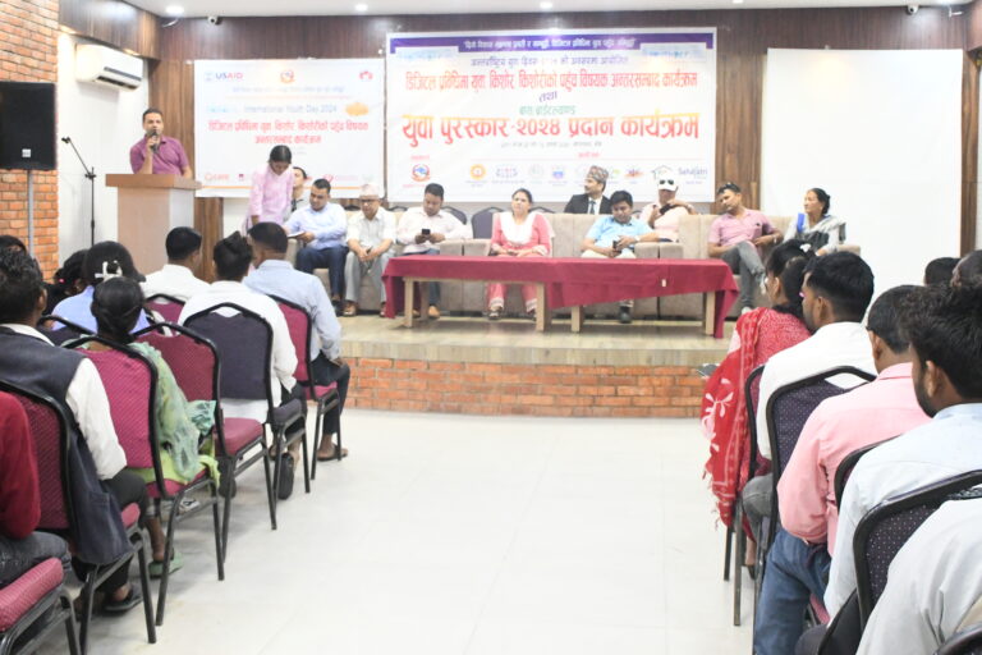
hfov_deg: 41.1
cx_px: 491
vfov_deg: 28.1
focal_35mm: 48
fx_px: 1309
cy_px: 328
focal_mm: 32
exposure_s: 1/125
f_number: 5
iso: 12800
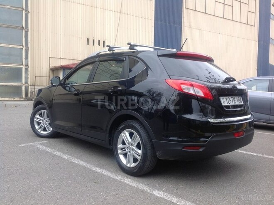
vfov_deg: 40.6
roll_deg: -0.1
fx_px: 277
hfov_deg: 52.7
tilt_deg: -4.5
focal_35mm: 35
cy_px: 102
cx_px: 137
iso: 50
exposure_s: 1/122
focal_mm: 4.28
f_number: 2.4
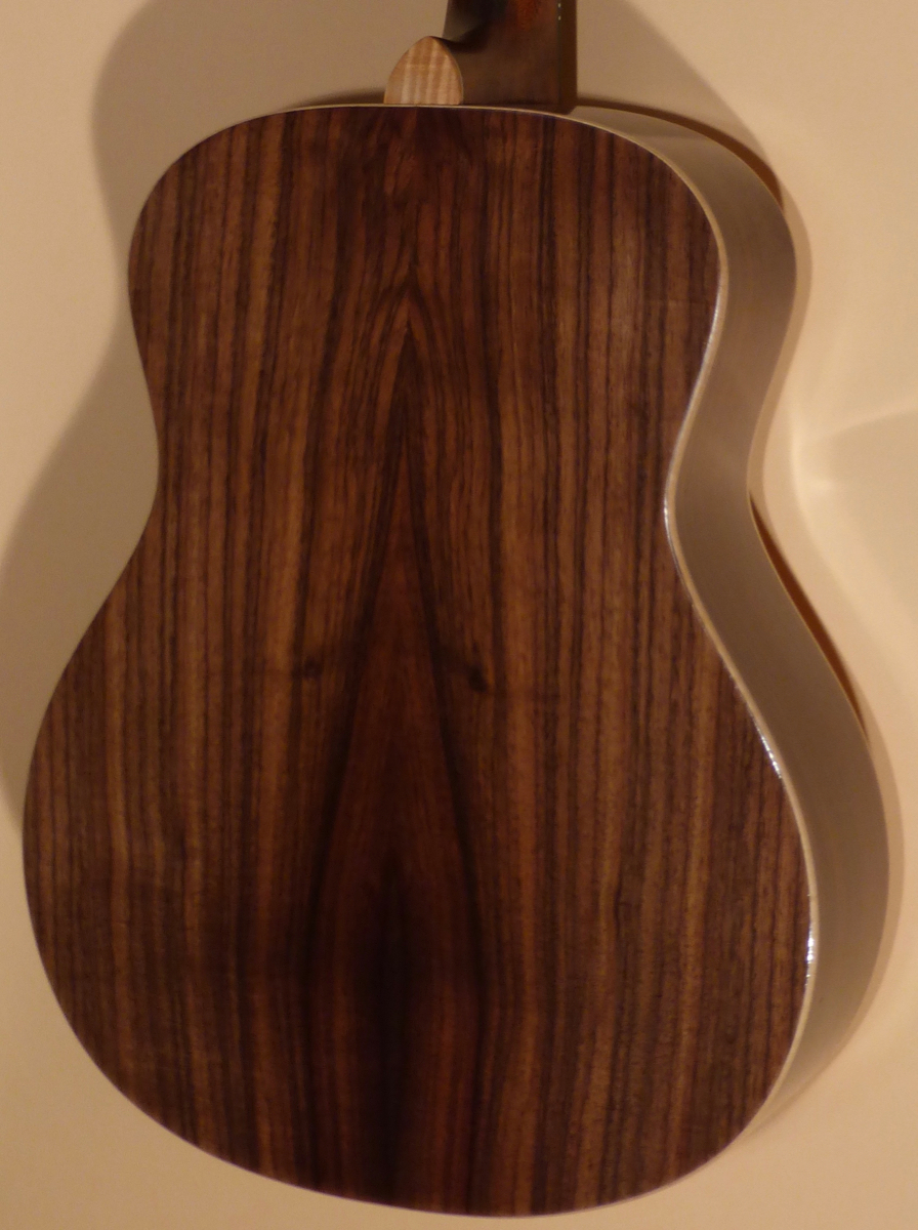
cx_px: 459
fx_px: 1560
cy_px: 615
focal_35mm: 44
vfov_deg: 43.0
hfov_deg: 32.8
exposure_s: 1/80
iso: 100
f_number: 4.1
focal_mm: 7.9
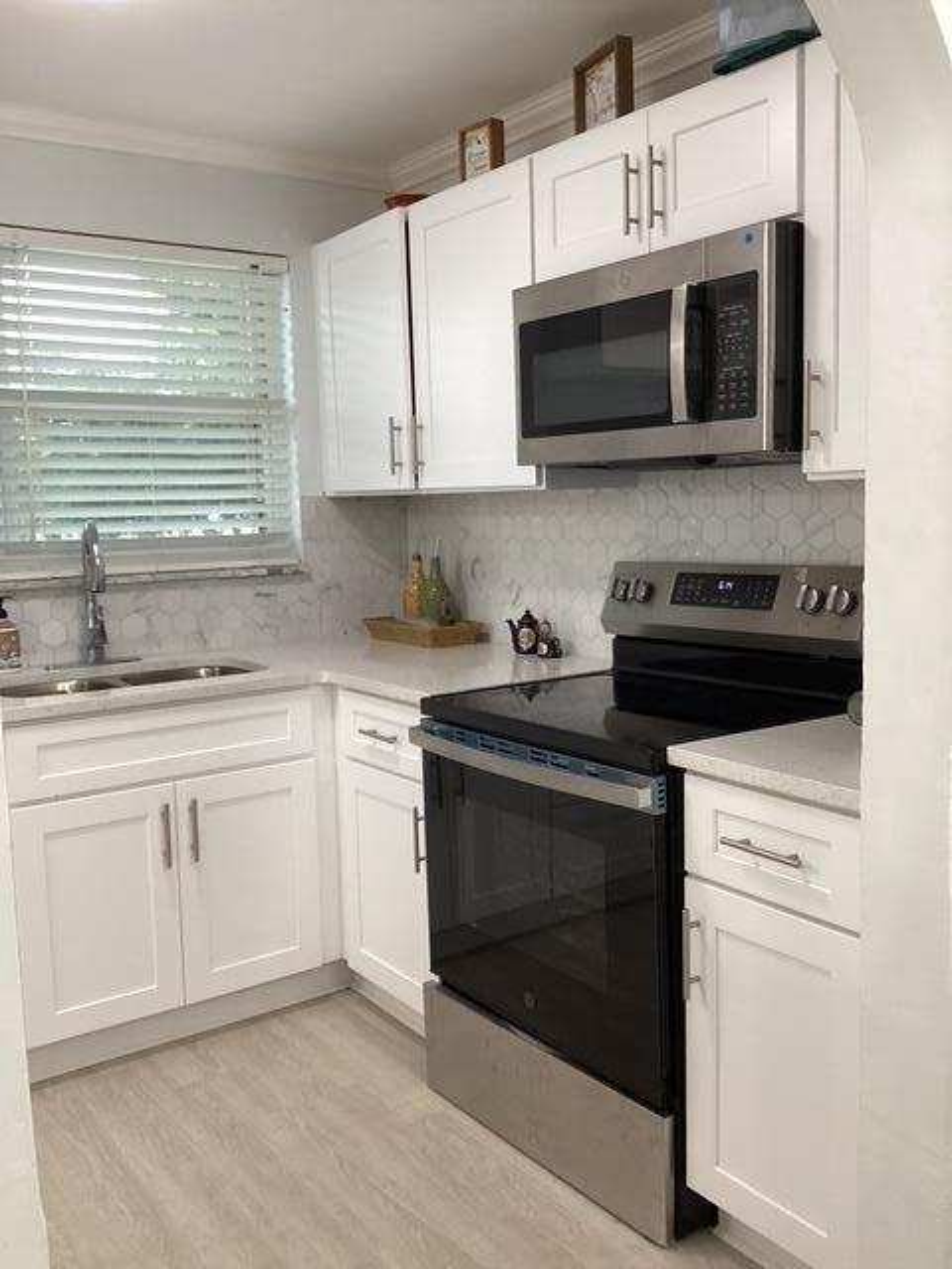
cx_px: 476
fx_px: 1137
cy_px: 634
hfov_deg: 45.4
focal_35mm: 31
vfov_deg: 58.4
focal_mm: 3.3
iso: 200
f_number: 2.4
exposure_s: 1/60
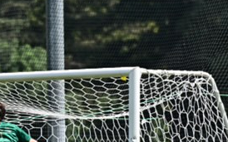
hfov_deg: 2.8
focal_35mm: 763
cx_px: -18
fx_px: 4739
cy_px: 154
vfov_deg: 1.7
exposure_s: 1/800
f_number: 4
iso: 64
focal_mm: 200
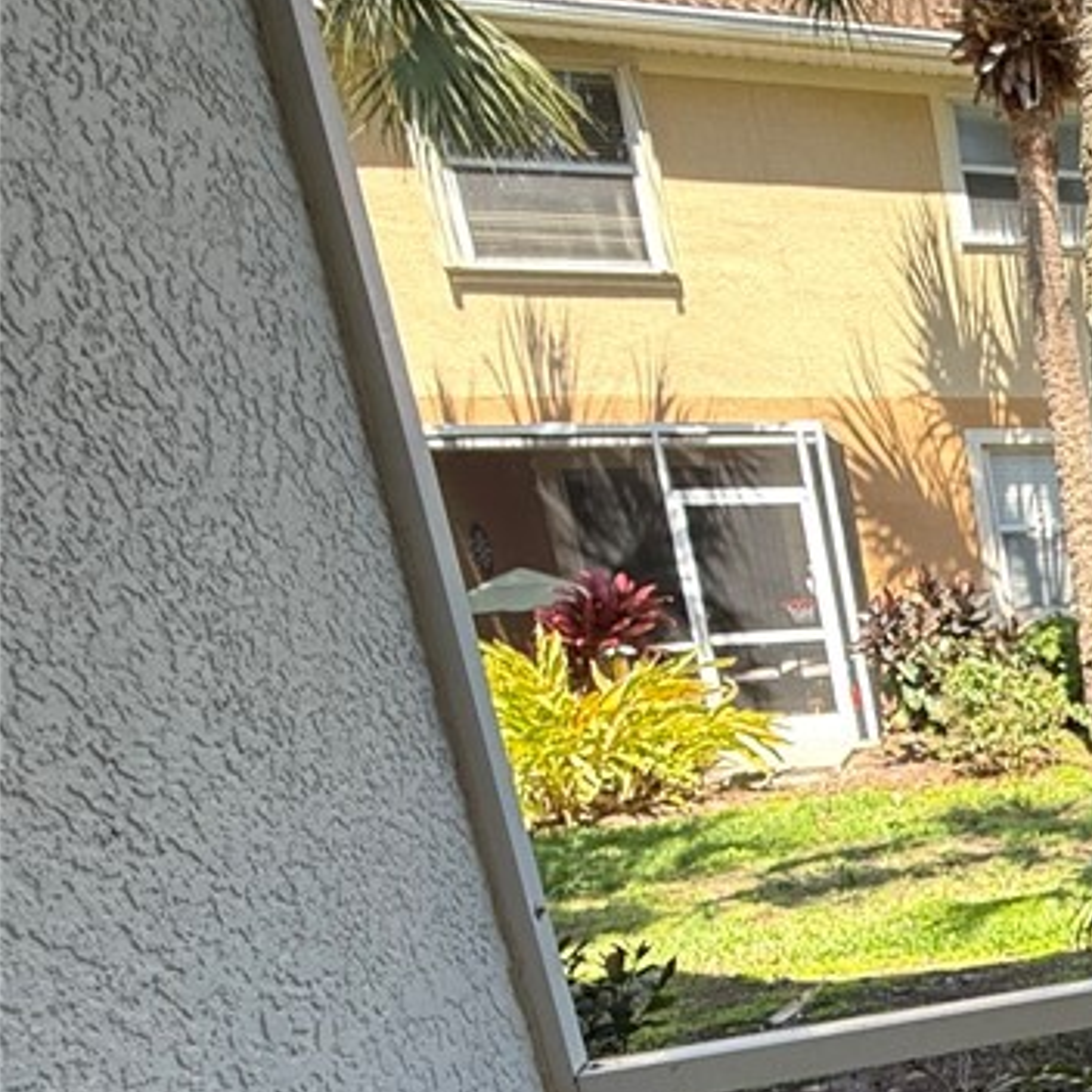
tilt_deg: -14.3
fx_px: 1285
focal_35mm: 36
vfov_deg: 44.0
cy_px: 866
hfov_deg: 30.0
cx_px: 1585
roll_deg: +2.9
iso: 64
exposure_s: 1/284
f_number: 2.2
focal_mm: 2.22
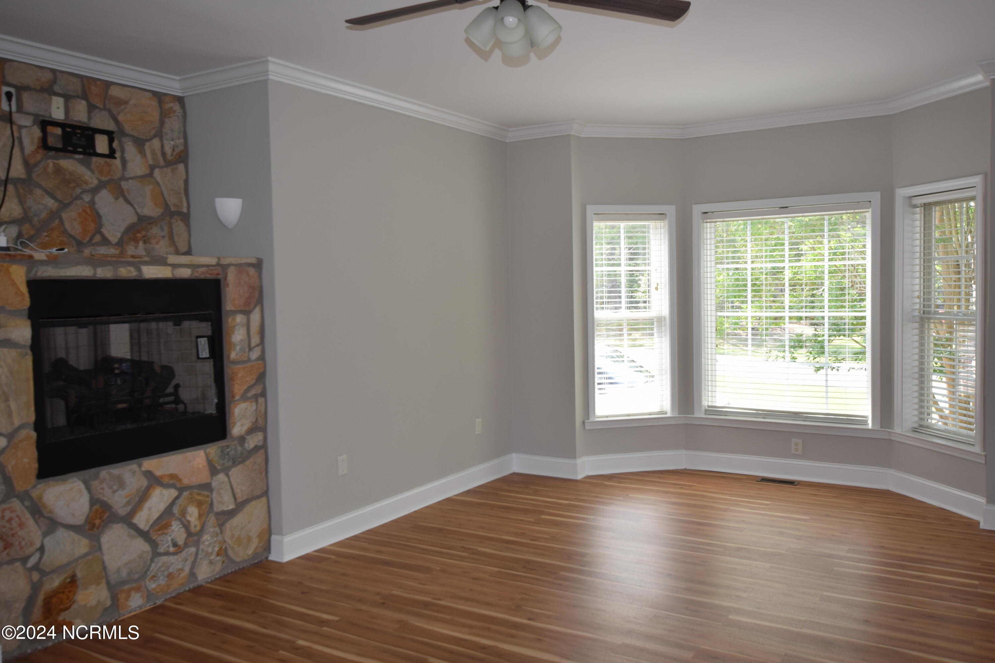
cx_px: 498
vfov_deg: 43.6
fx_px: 829
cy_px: 332
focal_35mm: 30
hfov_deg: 61.9
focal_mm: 20
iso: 320
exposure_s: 1/125
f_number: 5.6
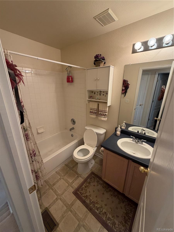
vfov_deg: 102.1
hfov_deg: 85.7
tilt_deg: -17.9
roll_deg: -1.0
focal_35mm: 14
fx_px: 94
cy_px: 116
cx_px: 87
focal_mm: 2.22
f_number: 2.2
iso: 250
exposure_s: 1/60
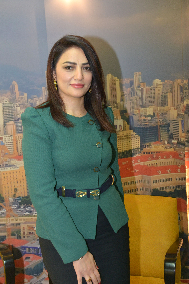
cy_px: 142
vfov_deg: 35.6
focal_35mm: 56
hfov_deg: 24.2
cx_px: 94
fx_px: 441
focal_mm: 56
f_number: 5
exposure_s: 1/125
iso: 1250
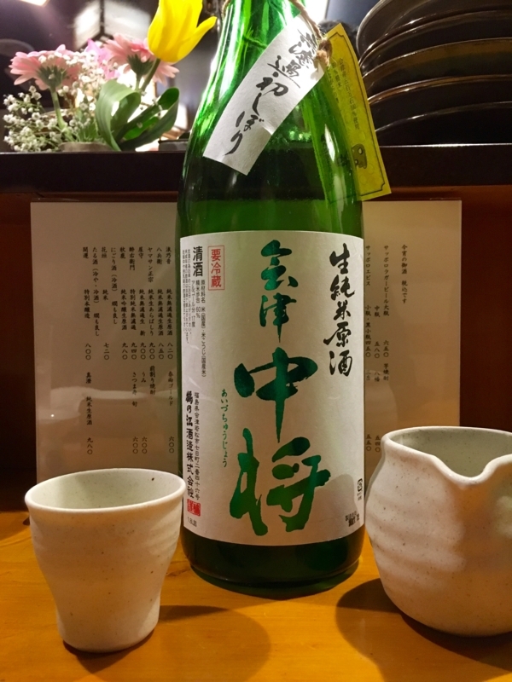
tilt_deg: -1.1
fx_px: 572
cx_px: 256
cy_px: 341
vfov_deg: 61.7
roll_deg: +0.3
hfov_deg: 48.2
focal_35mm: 29
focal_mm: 4.15
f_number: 2.2
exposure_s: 1/30
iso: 200
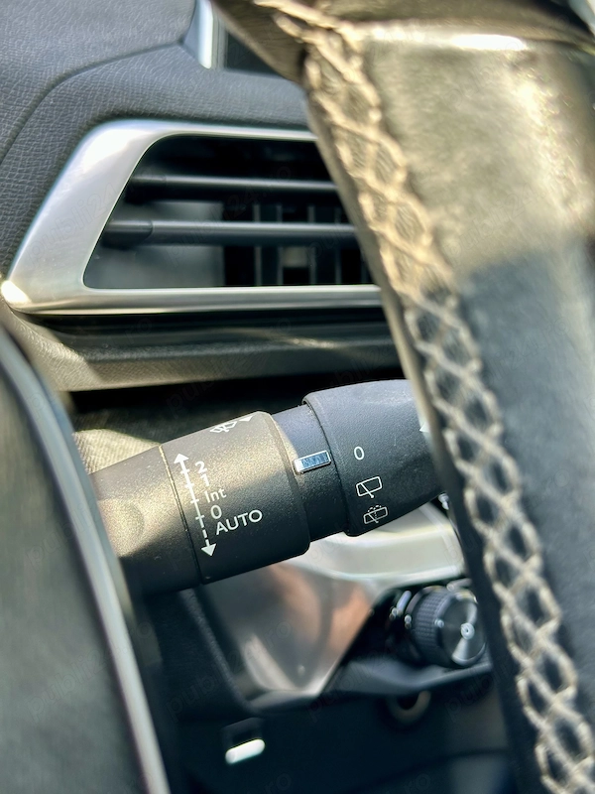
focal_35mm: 48
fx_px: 1100
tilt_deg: -12.1
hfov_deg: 30.3
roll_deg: -5.5
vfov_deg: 39.7
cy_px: 397
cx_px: 298
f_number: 1.78
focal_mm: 6.86
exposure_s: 1/119
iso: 80
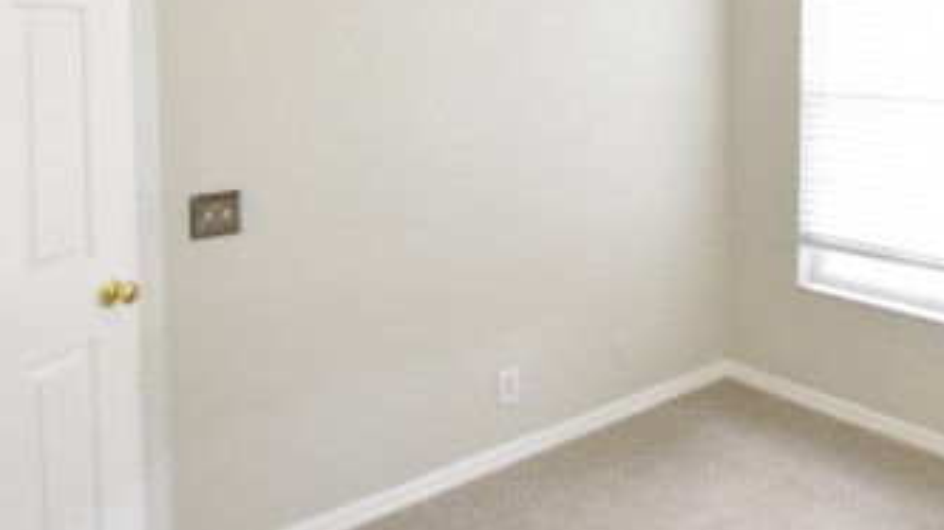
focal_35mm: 34
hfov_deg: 54.4
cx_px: 746
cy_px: 77
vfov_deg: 33.2
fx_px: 851
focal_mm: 10
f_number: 4
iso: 640
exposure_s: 1/60
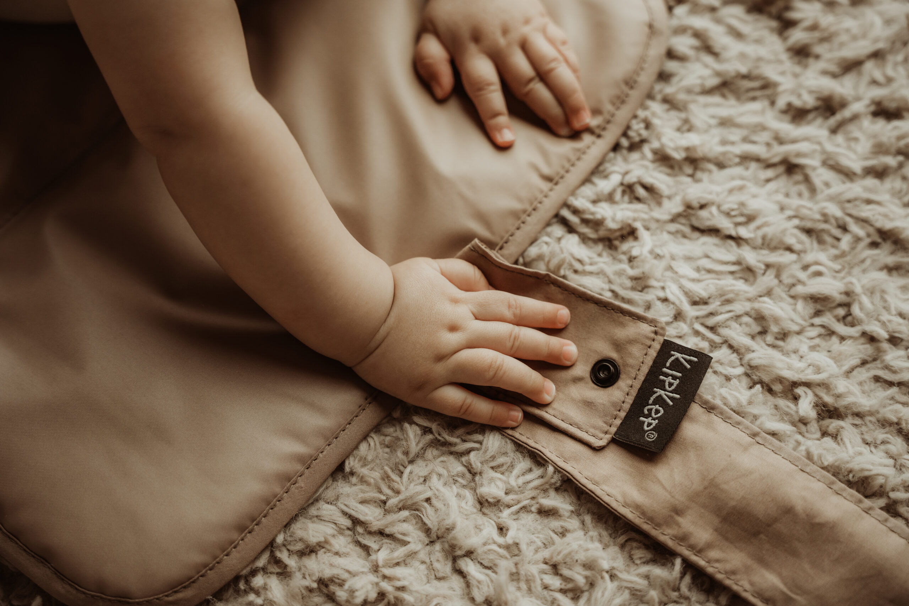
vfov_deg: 27.9
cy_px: 303
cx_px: 454
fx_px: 1222
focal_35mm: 48
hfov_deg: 40.8
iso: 800
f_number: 3.5
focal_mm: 48.4
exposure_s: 1/250
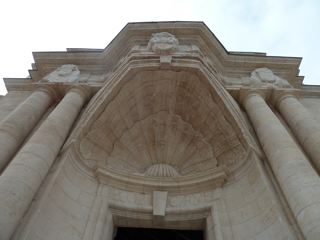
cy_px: 120
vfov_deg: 54.9
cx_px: 160
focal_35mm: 25
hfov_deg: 69.4
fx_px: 231
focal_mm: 4.1
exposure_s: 1/800
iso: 80
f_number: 3.3
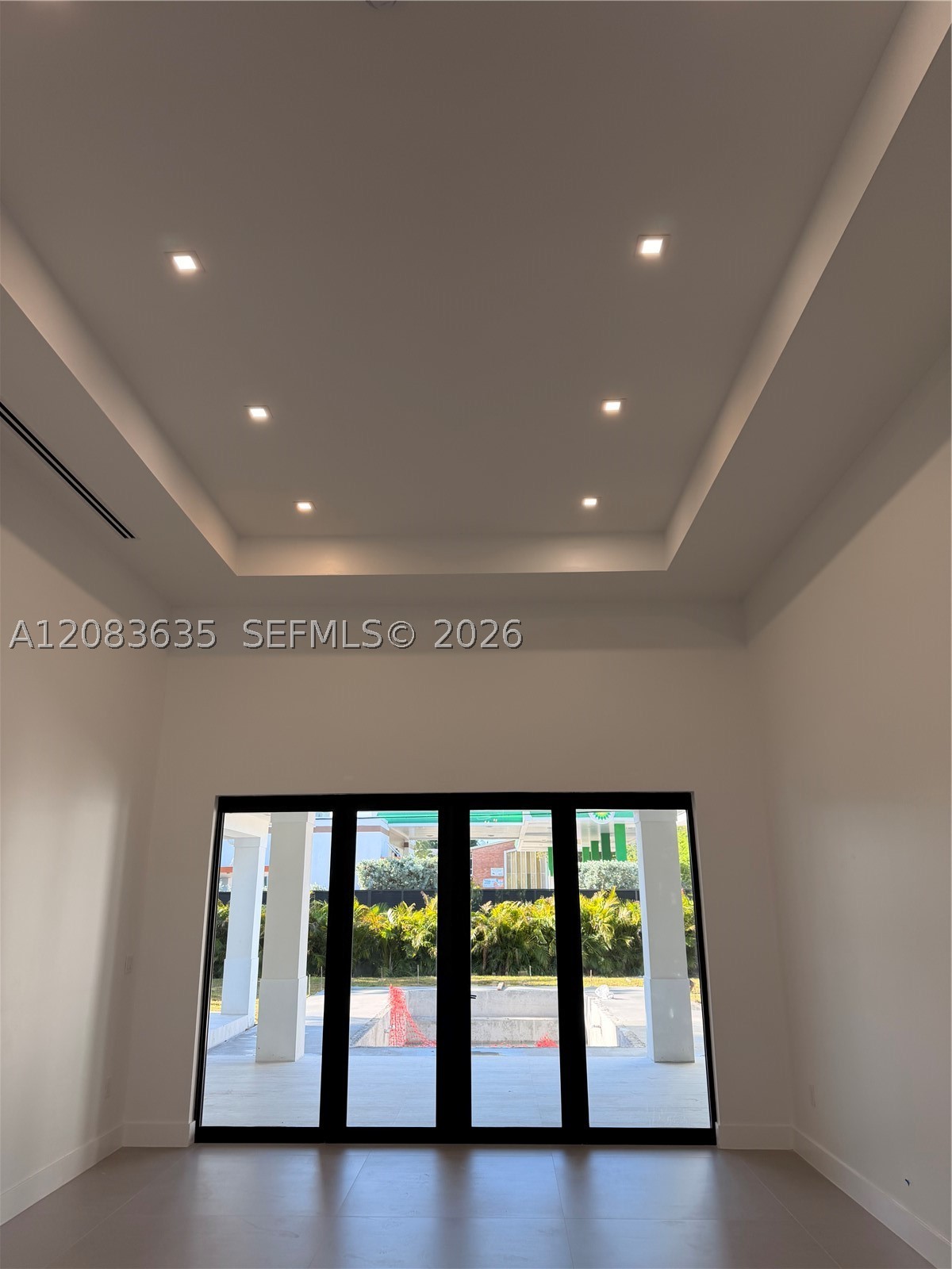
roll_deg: -0.1
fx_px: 880
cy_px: 634
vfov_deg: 71.6
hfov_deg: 56.8
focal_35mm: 24
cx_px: 476
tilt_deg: +16.4
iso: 100
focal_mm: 6.76
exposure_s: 1/372
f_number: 1.78
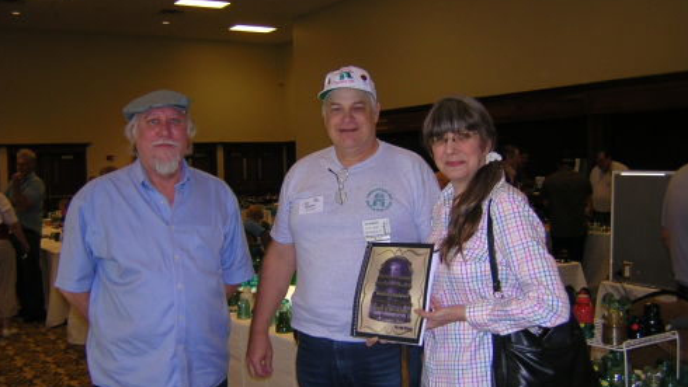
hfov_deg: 50.5
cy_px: 208
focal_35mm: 40
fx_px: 730
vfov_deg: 29.7
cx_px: 345
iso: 115
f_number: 2.6
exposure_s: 1/60.1
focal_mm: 4.7
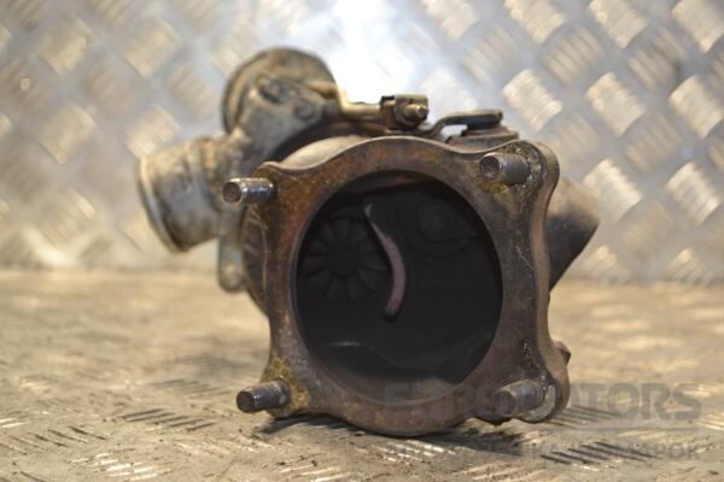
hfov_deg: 30.5
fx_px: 1327
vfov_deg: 20.6
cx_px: 362
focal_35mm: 66
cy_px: 241
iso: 640
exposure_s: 1/60
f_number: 5.3
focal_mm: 44
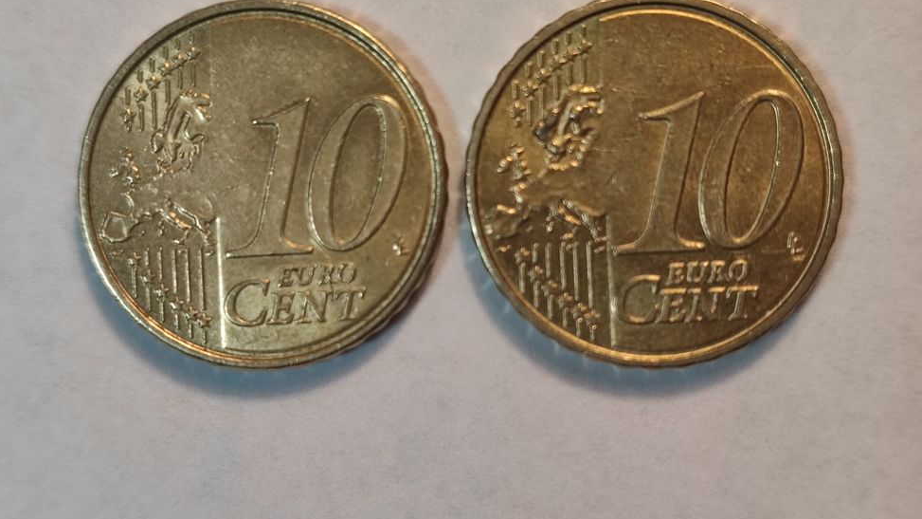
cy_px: 229
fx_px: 684
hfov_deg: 67.9
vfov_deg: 41.4
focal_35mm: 28
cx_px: 456
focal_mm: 5.96
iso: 159
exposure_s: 1/100
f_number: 1.75
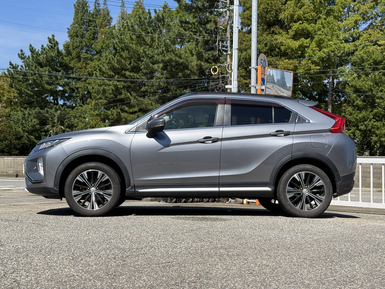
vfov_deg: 30.3
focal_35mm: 48
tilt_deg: +2.6
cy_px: 144
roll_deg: -1.0
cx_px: 192
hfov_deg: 39.7
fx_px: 534
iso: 64
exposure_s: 1/3891
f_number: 1.78
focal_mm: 6.76
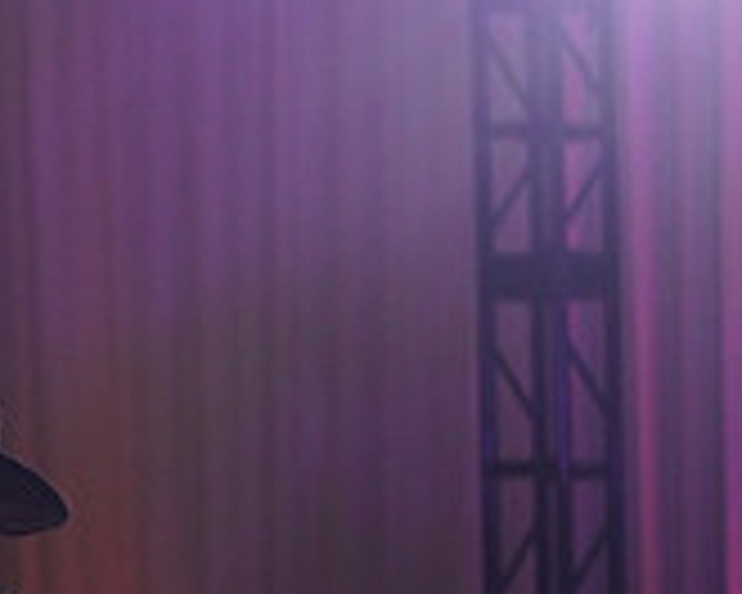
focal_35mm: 405
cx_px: -79
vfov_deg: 3.8
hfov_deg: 4.8
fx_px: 8894
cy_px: 1017
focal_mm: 123
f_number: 4
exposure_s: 1/400
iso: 2500
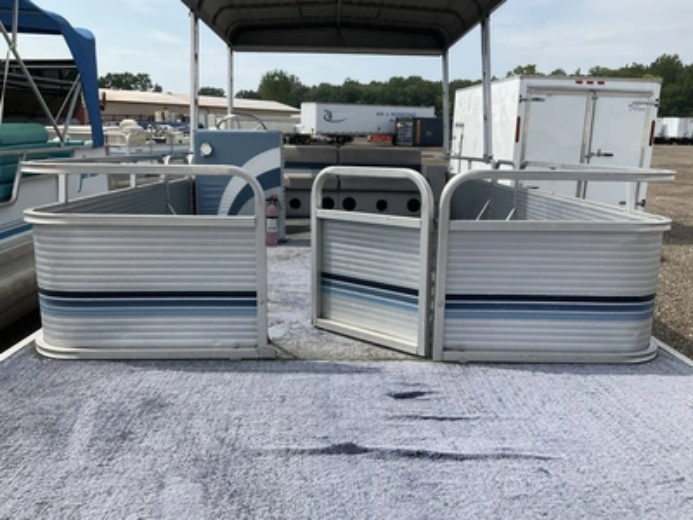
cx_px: 346
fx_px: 581
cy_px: 260
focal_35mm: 29
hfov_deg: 61.7
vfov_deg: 48.2
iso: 25
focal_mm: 3
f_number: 1.8
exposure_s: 1/1786
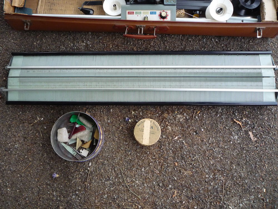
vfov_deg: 46.8
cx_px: 139
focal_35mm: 30
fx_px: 241
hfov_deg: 60.0
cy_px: 104
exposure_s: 1/30
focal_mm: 5.2
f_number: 3.3
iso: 320
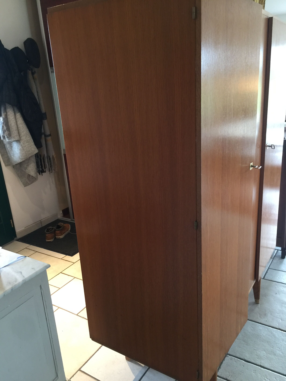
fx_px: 319
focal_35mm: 29
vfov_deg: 61.7
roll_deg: +3.7
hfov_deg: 48.2
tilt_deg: -17.2
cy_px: 190
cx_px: 143
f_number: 2.2
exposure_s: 1/17
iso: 80
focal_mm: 4.15
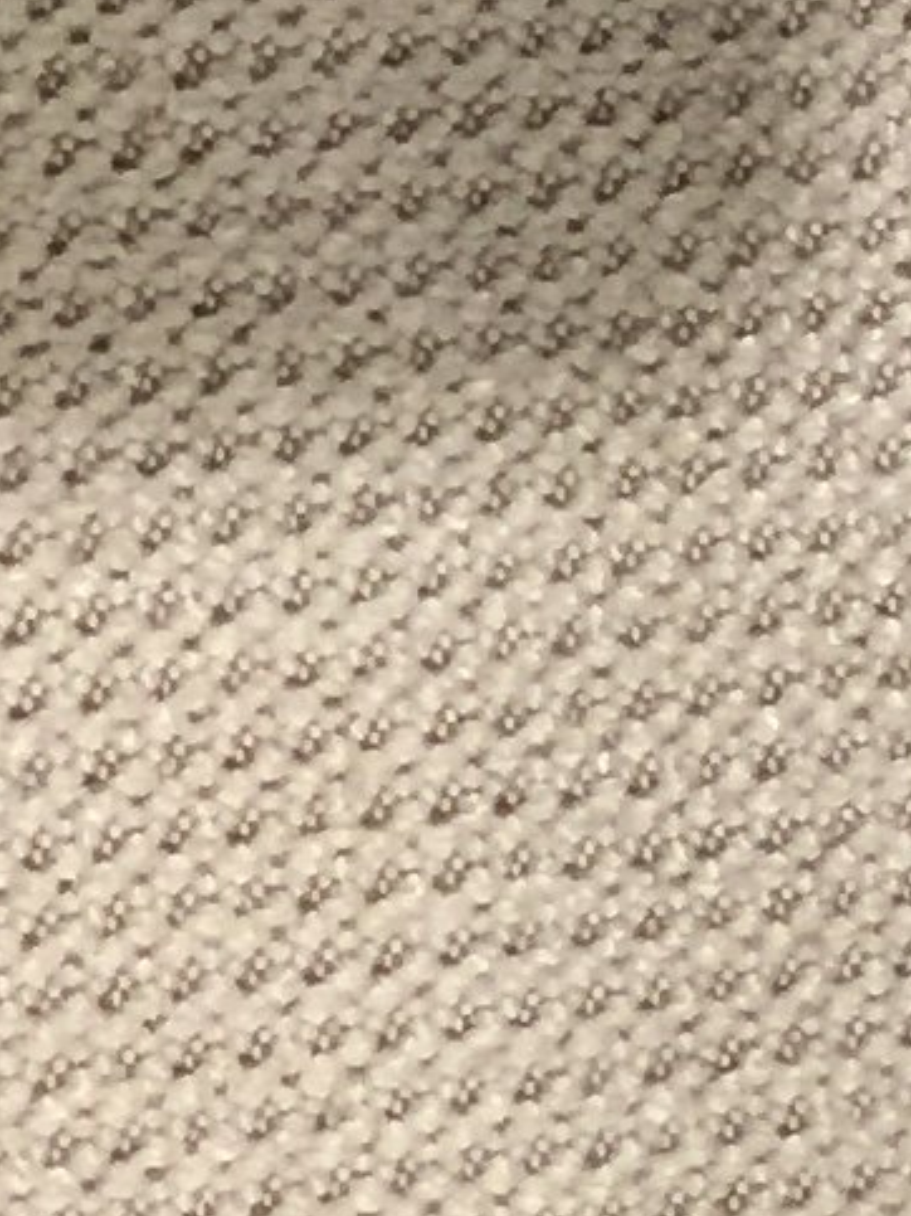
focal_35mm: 196
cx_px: 1928
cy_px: -219
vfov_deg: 10.0
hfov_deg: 7.2
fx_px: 6881
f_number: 2.2
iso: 160
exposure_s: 1/17
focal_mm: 4.15
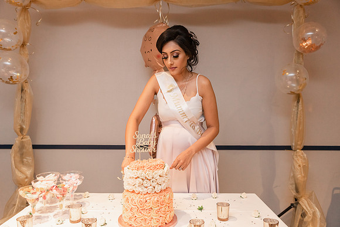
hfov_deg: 61.9
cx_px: 170
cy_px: 114
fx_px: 283
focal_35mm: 30
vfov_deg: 43.6
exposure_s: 1/160
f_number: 4
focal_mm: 30
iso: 2500
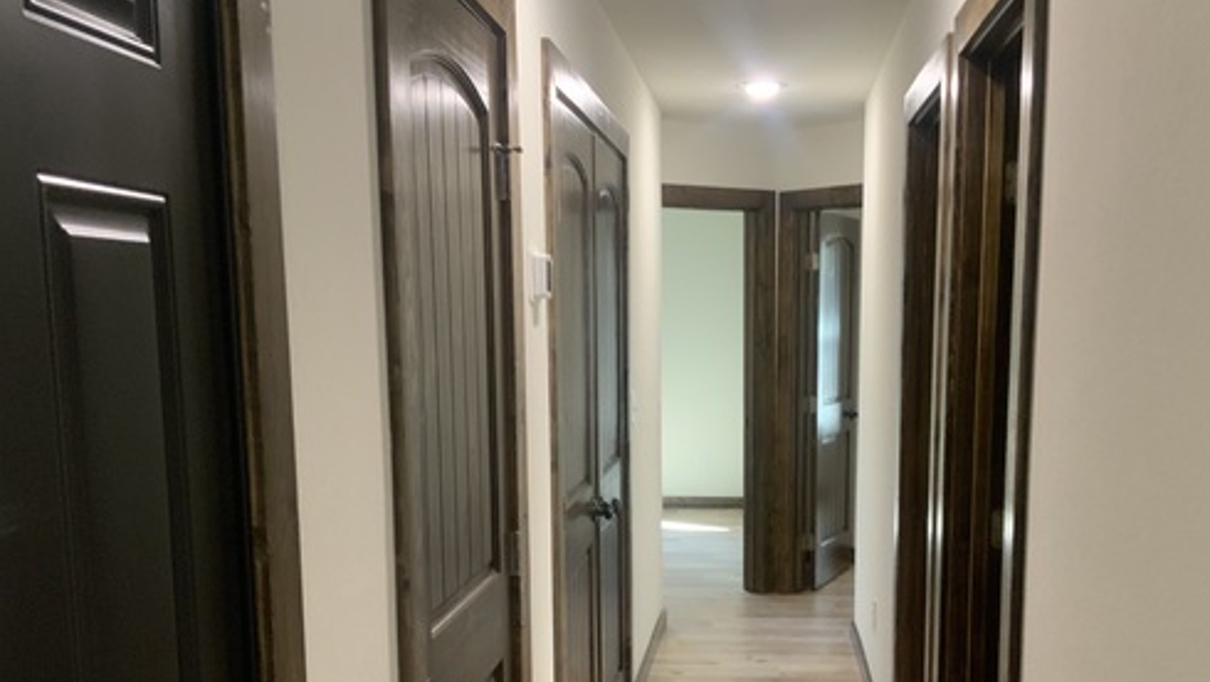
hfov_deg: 47.3
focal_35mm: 43
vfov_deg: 27.3
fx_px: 1380
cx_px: 663
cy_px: 521
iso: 200
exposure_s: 1/60
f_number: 1.8
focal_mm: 3
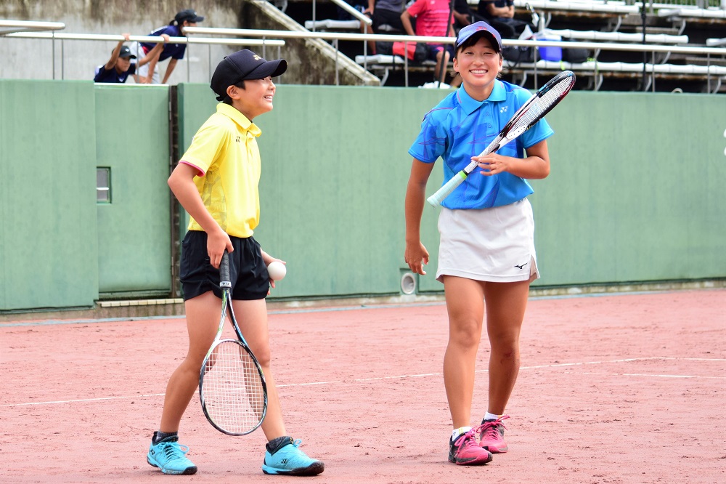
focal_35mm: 102
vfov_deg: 13.4
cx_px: 363
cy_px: 242
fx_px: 2056
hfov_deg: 20.0
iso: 400
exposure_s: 1/1250
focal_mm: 68
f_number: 4.5
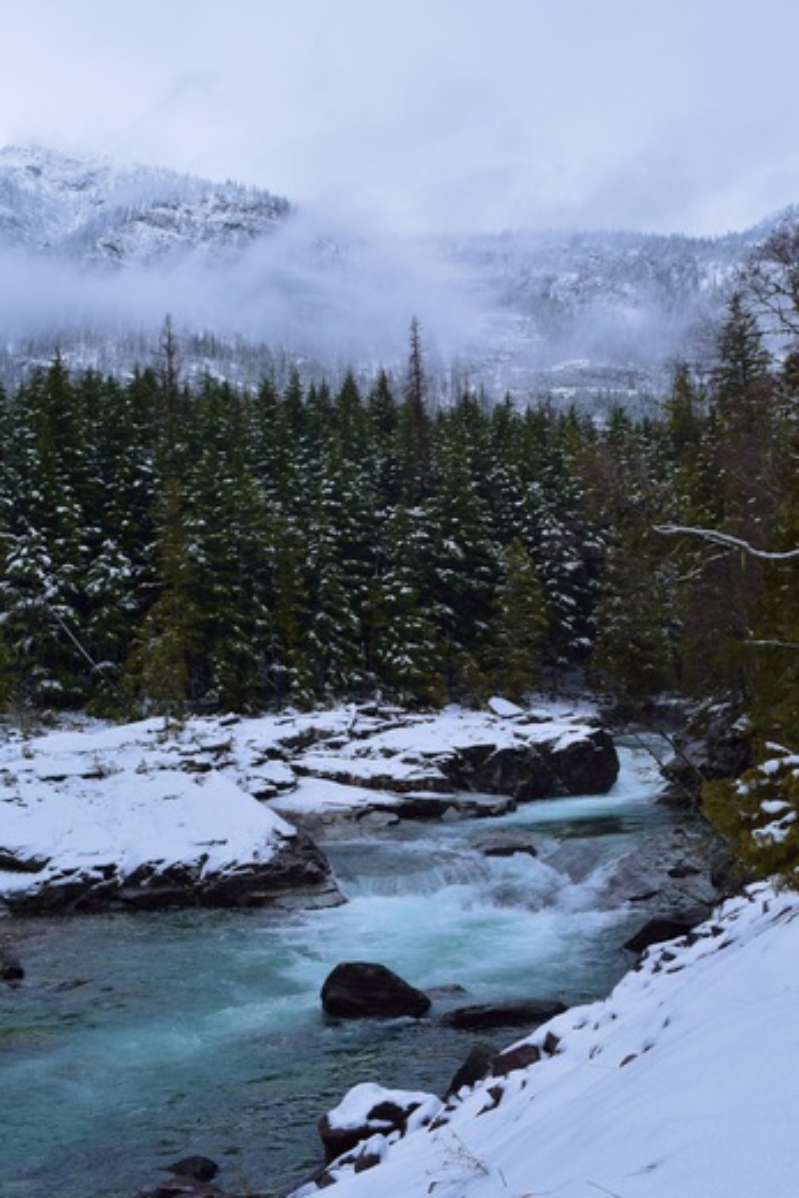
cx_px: 400
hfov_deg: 35.5
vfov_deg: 51.3
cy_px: 599
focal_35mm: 38
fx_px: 1248
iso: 220
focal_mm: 25
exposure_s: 1/250
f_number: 8
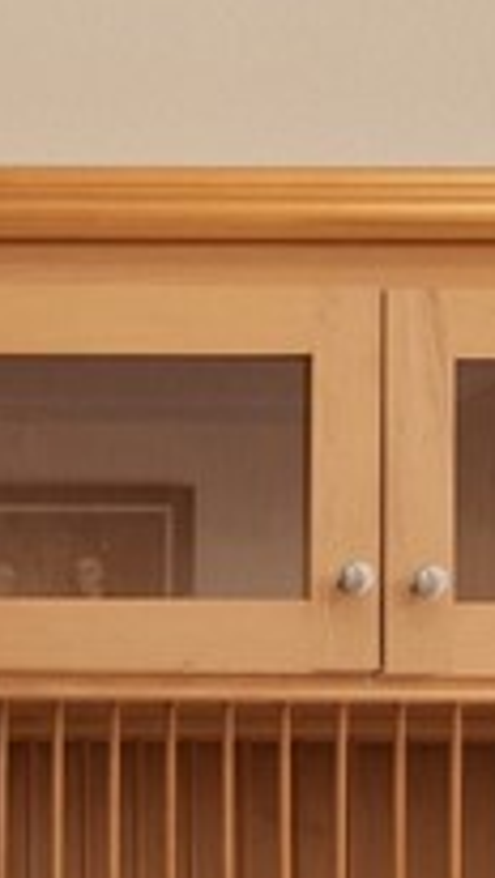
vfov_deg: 17.0
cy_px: 1262
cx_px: -1052
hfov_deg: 8.5
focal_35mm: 116
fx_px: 2705
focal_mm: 21
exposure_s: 1/8
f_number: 8
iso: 500
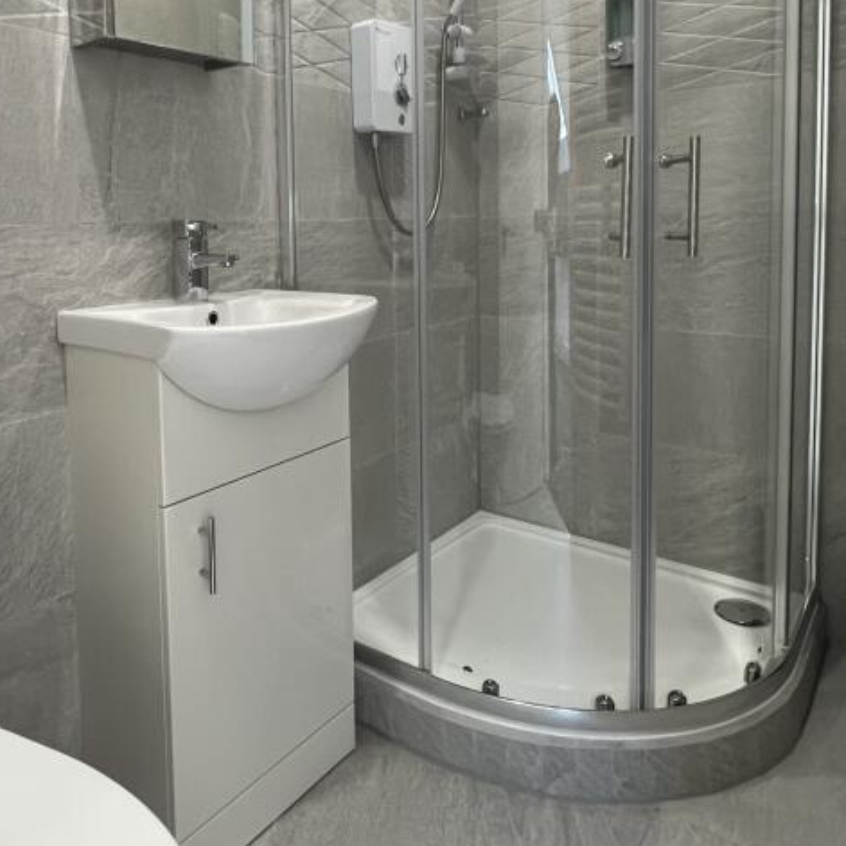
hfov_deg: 62.2
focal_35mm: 25
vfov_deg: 61.2
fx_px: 691
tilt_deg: -4.3
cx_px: 323
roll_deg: +0.7
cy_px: 275
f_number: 1.8
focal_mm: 1.57
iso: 250
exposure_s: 1/64
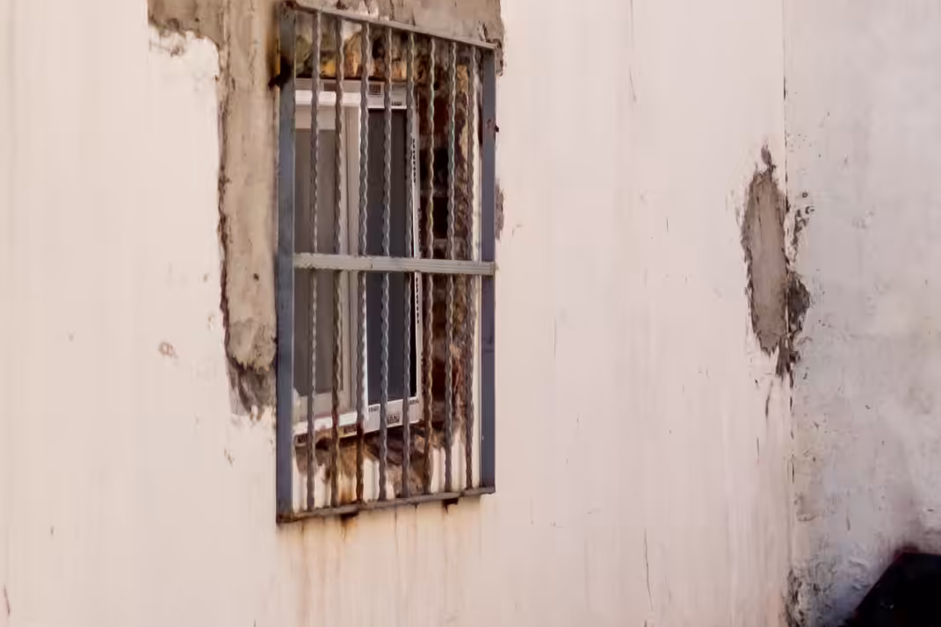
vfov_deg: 8.5
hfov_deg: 12.8
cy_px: -120
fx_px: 4182
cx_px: 458
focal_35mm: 160
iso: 200
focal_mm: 23
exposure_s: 1/3000
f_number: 1.4
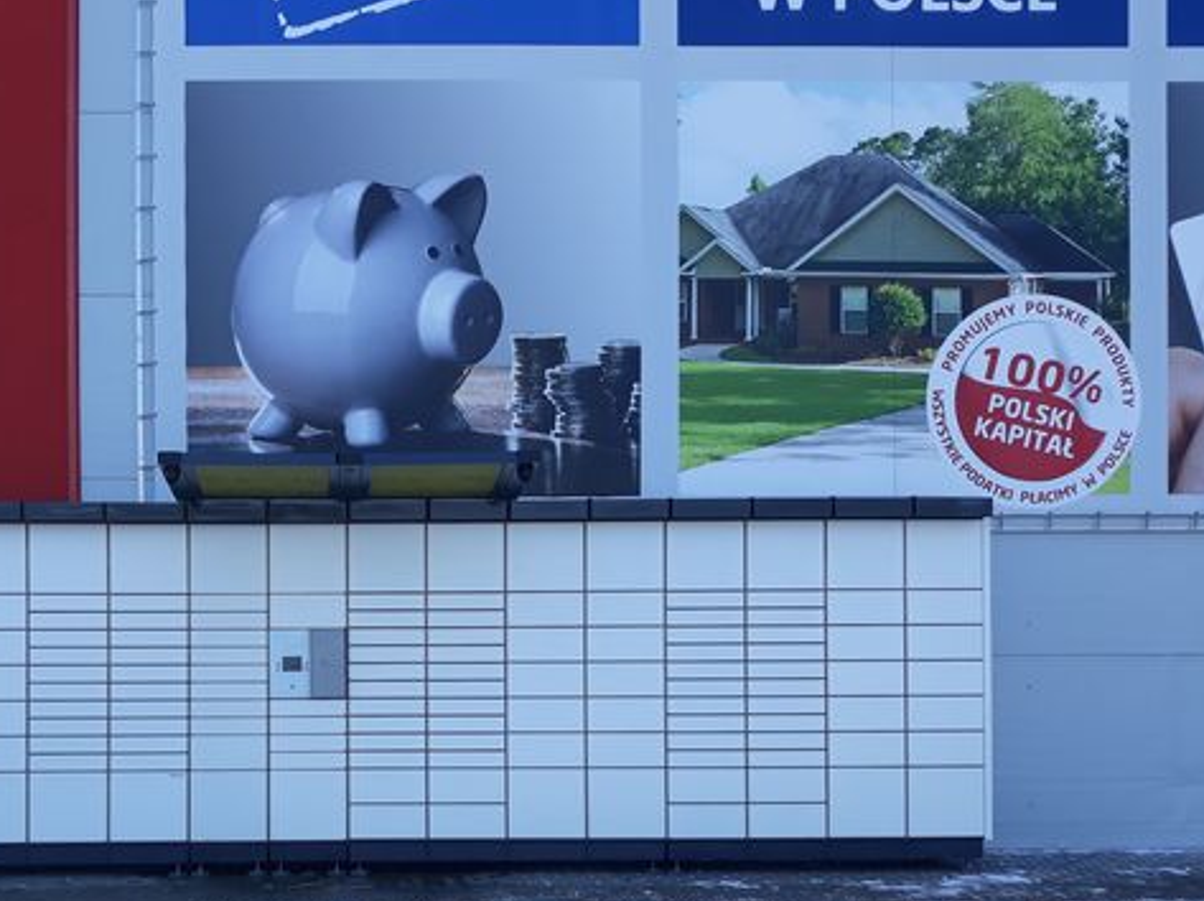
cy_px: 648
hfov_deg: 45.5
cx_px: 326
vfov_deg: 35.3
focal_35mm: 40
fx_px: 1390
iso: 40
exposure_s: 1/574
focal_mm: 3.71
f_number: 1.7
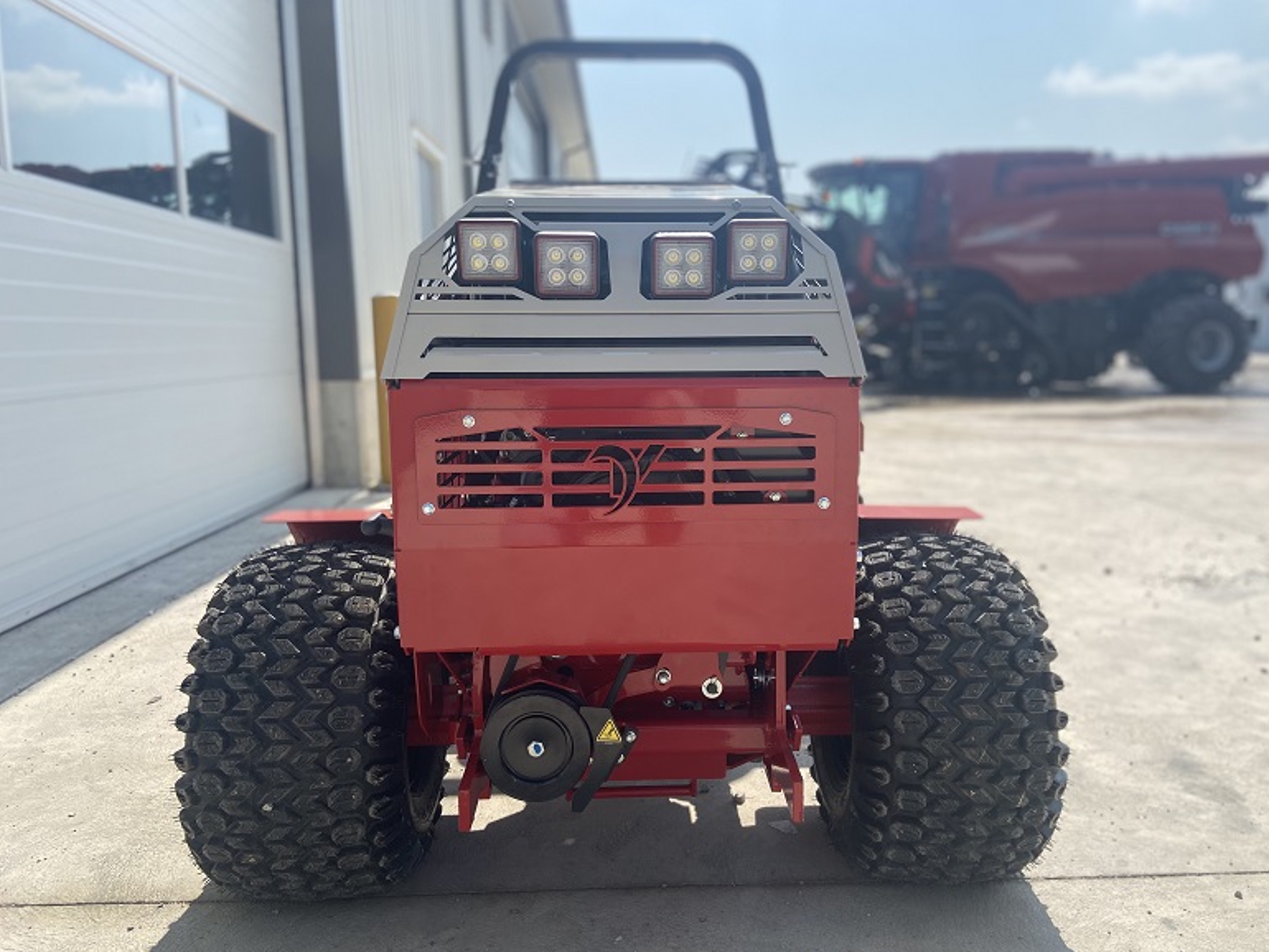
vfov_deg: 51.4
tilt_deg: -7.9
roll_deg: +1.3
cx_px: 658
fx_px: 990
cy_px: 468
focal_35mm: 27
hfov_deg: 65.3
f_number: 1.8
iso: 32
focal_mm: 4.25
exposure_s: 1/2890
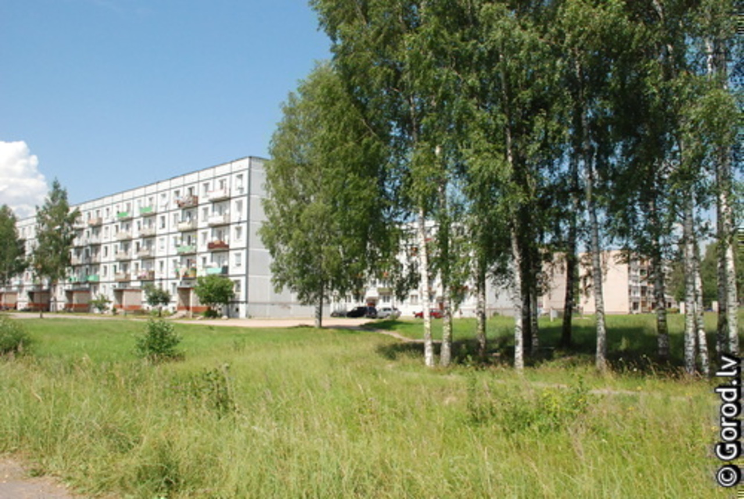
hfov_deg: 61.8
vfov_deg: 43.8
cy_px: 250
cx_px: 372
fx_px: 621
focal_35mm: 30
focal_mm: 20
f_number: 8
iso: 1250
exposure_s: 1/2000
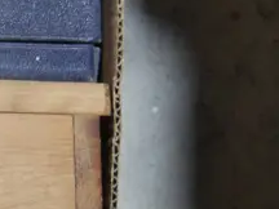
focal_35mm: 199
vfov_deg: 7.4
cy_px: -85
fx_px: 1604
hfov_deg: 9.0
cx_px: -377
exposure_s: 1/60
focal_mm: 21
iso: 1000
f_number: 4.6
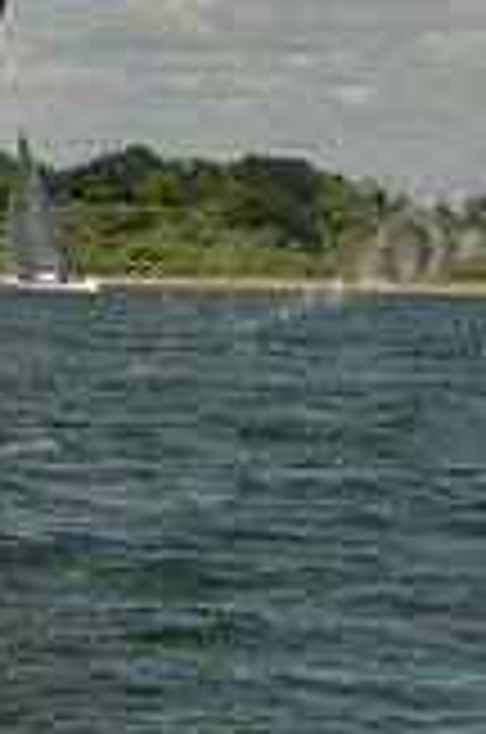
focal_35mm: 339
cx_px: -83
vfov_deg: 6.0
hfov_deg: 4.0
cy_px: -392
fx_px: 6894
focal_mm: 95
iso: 400
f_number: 8
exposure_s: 1/800
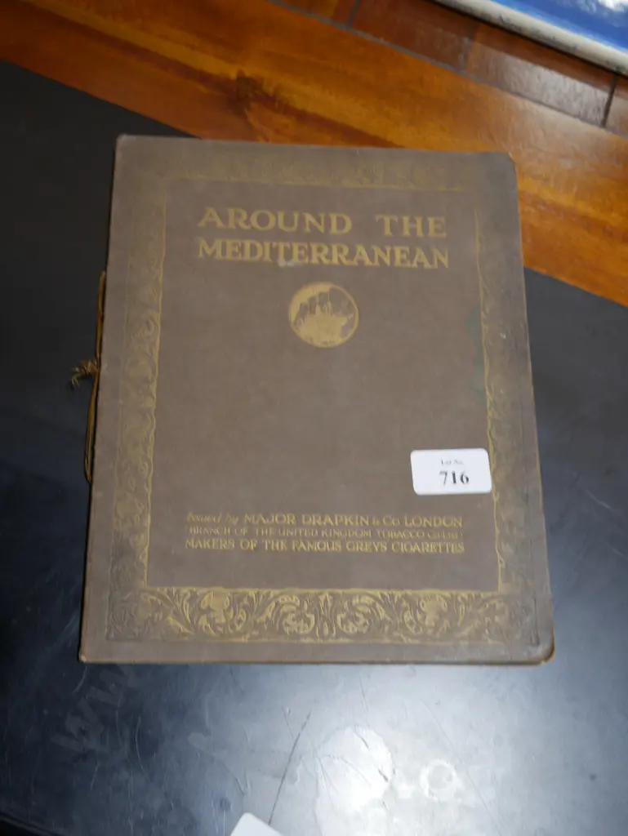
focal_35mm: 40
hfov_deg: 36.0
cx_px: 314
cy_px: 418
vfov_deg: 46.8
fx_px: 967
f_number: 4.4
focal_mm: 20
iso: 250
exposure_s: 1/60
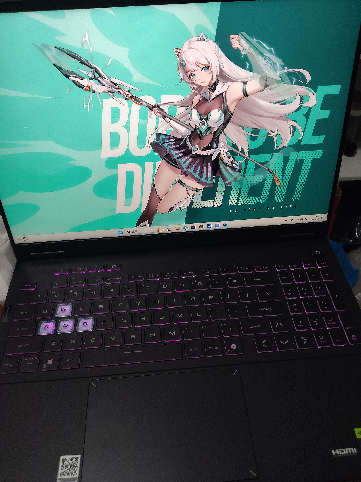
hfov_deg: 51.4
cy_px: 241
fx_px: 375
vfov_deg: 65.3
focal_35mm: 27
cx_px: 180
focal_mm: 4.05
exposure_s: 1/50
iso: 897
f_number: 1.8
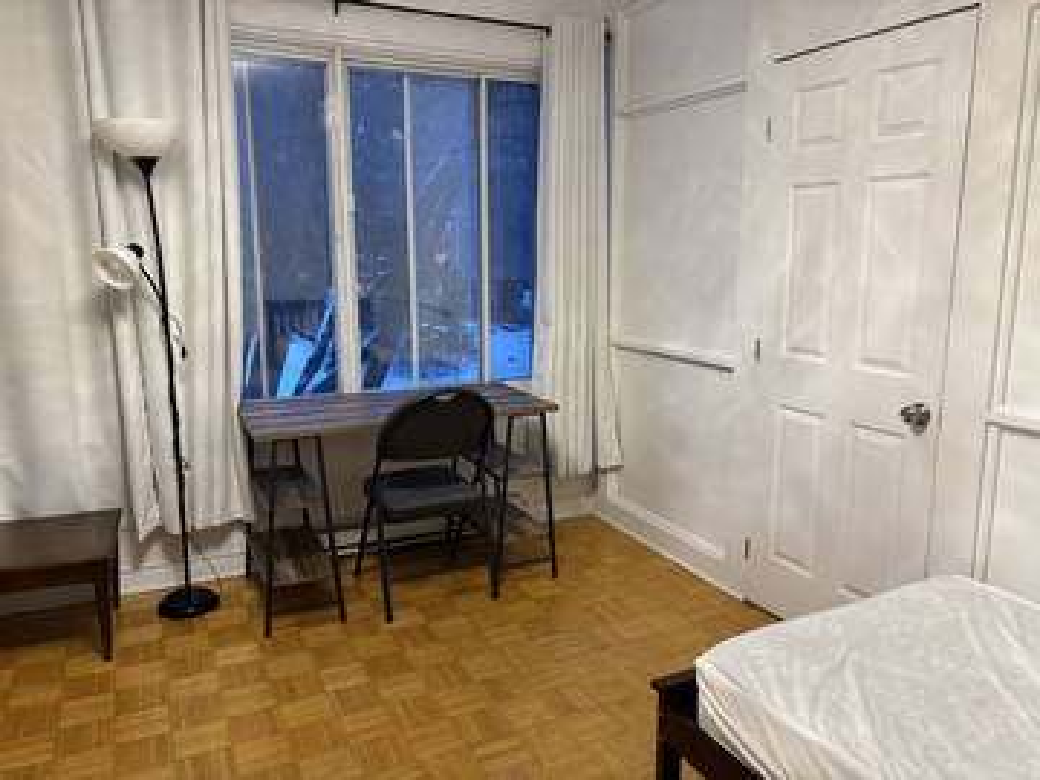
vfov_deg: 53.1
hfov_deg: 67.3
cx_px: 520
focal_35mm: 26
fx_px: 781
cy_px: 390
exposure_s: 1/60
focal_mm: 5.96
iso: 250
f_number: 1.6
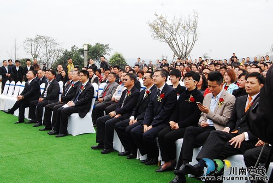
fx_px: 319
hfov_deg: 46.3
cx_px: 136
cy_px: 92
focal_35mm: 42
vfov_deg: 32.0
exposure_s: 1/320
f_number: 10
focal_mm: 28
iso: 800
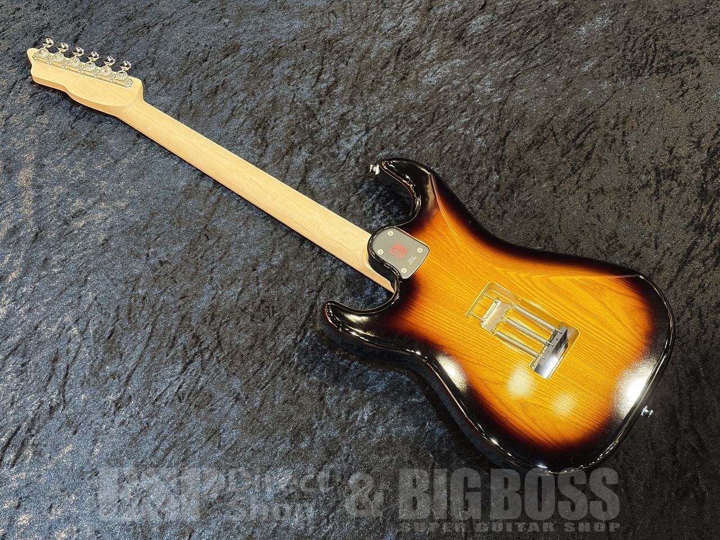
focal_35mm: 52
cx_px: 360
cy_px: 270
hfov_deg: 36.8
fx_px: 1082
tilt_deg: -63.4
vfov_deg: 28.0
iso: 125
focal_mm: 5.96
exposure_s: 1/40
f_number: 1.6
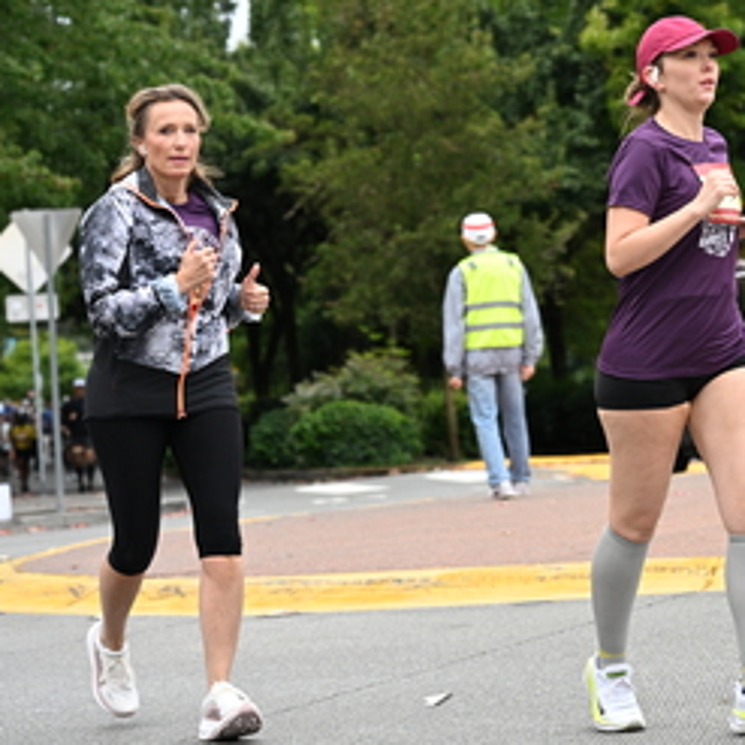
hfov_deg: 12.3
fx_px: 3458
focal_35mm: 142
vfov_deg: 12.3
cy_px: 256
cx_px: 496
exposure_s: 1/800
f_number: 4
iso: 1600
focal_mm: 75
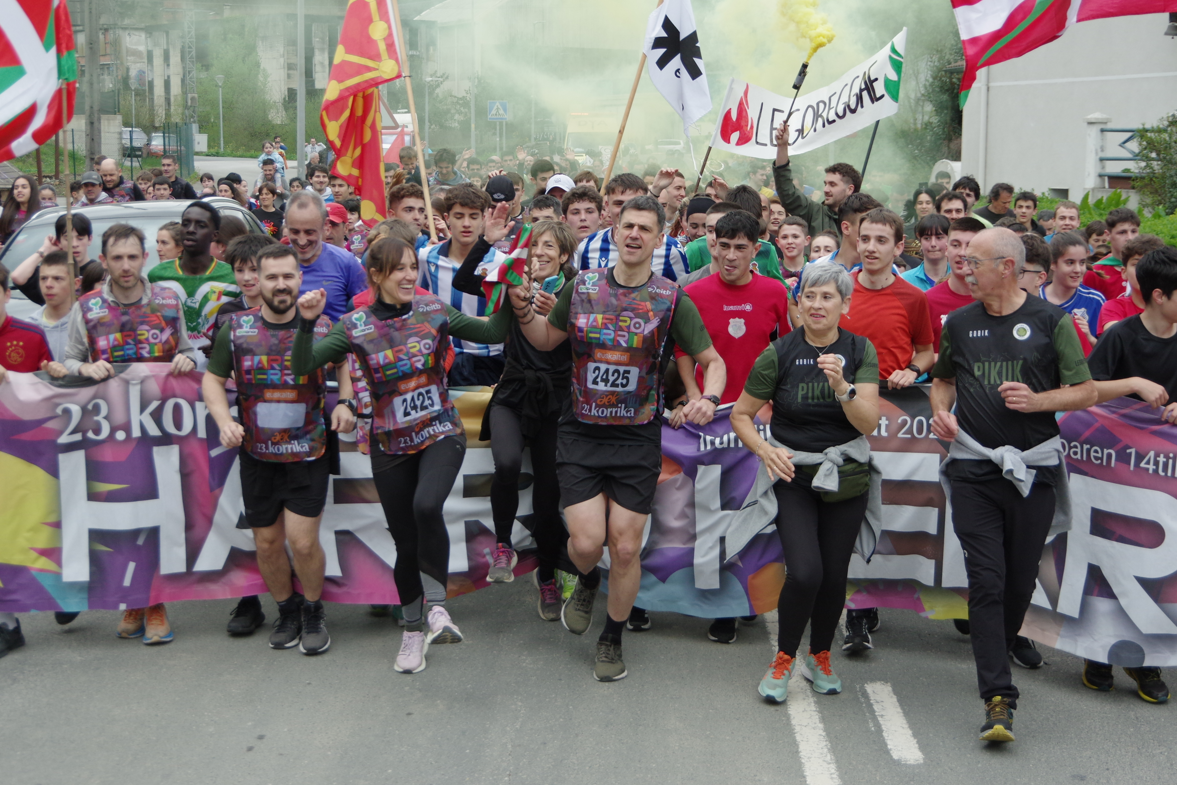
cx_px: 598
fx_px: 1765
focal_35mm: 54
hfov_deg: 36.9
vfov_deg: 25.0
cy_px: 337
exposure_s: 1/1250
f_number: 4.5
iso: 640
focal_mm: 31
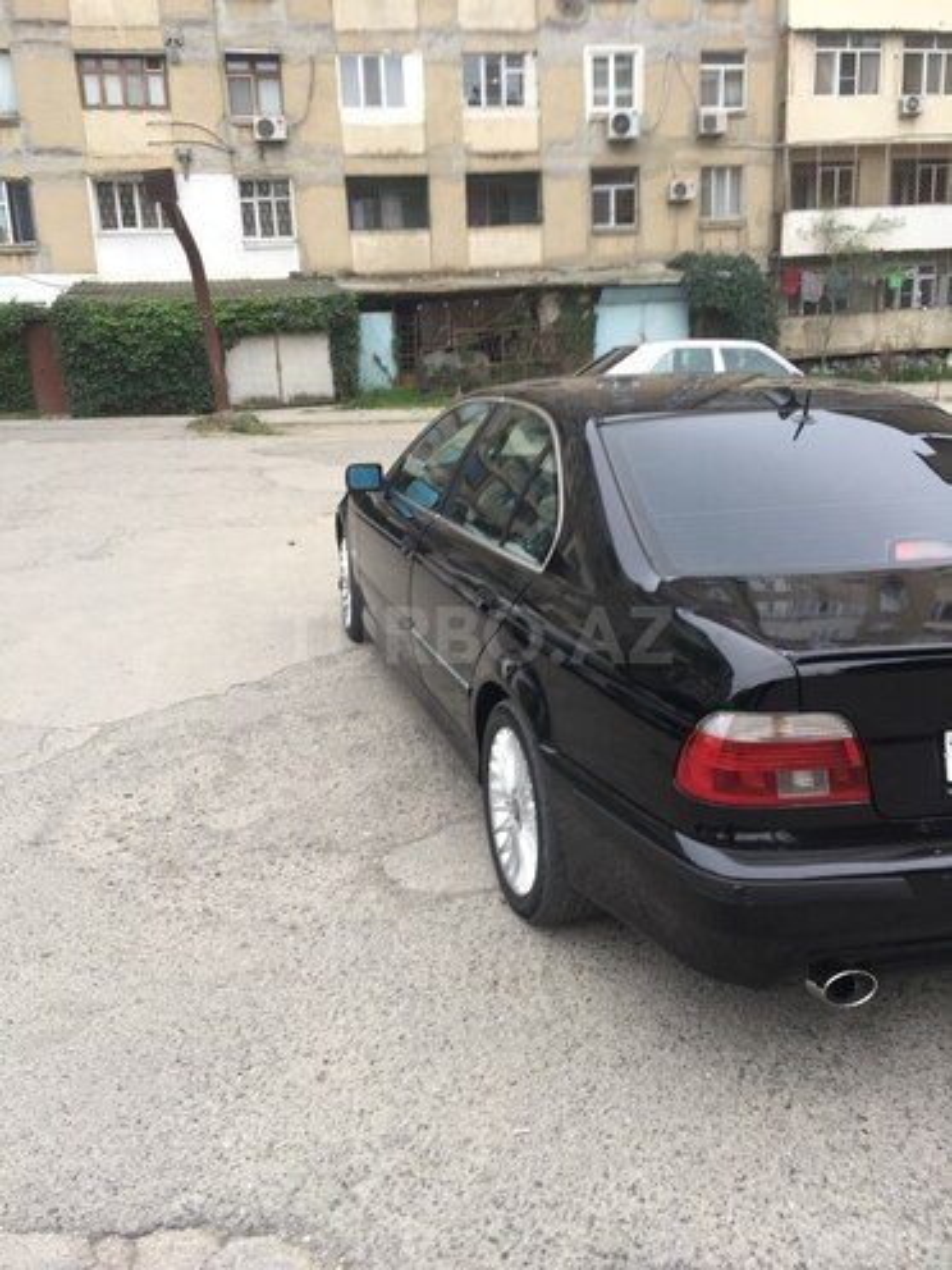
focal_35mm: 29
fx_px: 1063
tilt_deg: -16.1
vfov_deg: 61.7
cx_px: 476
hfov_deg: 48.2
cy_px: 635
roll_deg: +3.5
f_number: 2.2
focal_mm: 4.15
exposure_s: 1/101
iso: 32
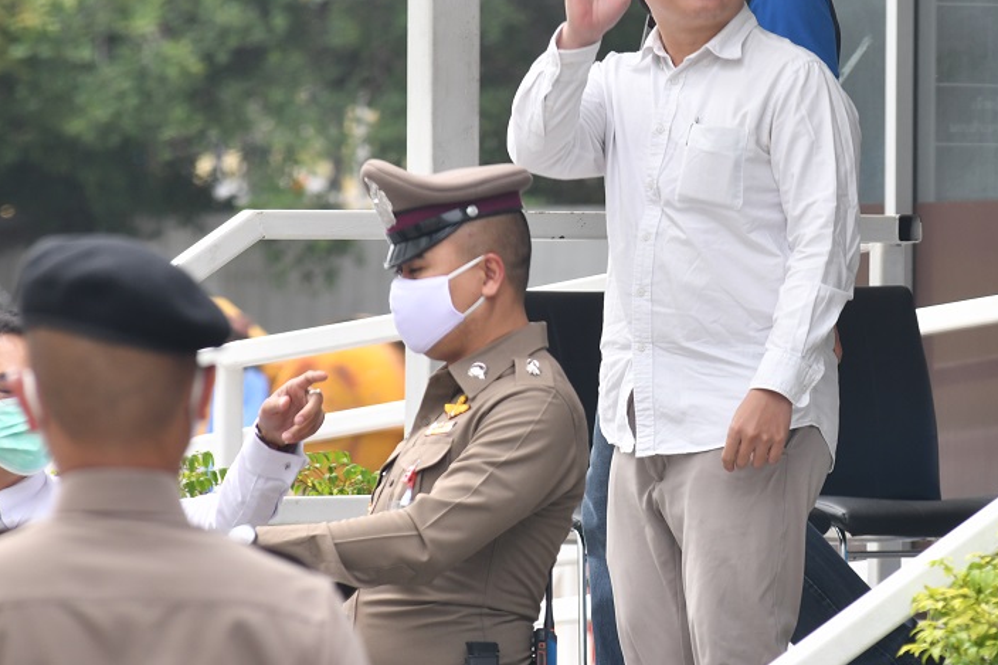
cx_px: 686
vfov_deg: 4.0
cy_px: 211
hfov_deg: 6.0
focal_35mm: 341
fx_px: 9450
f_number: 8
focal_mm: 200
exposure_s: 1/500
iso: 500
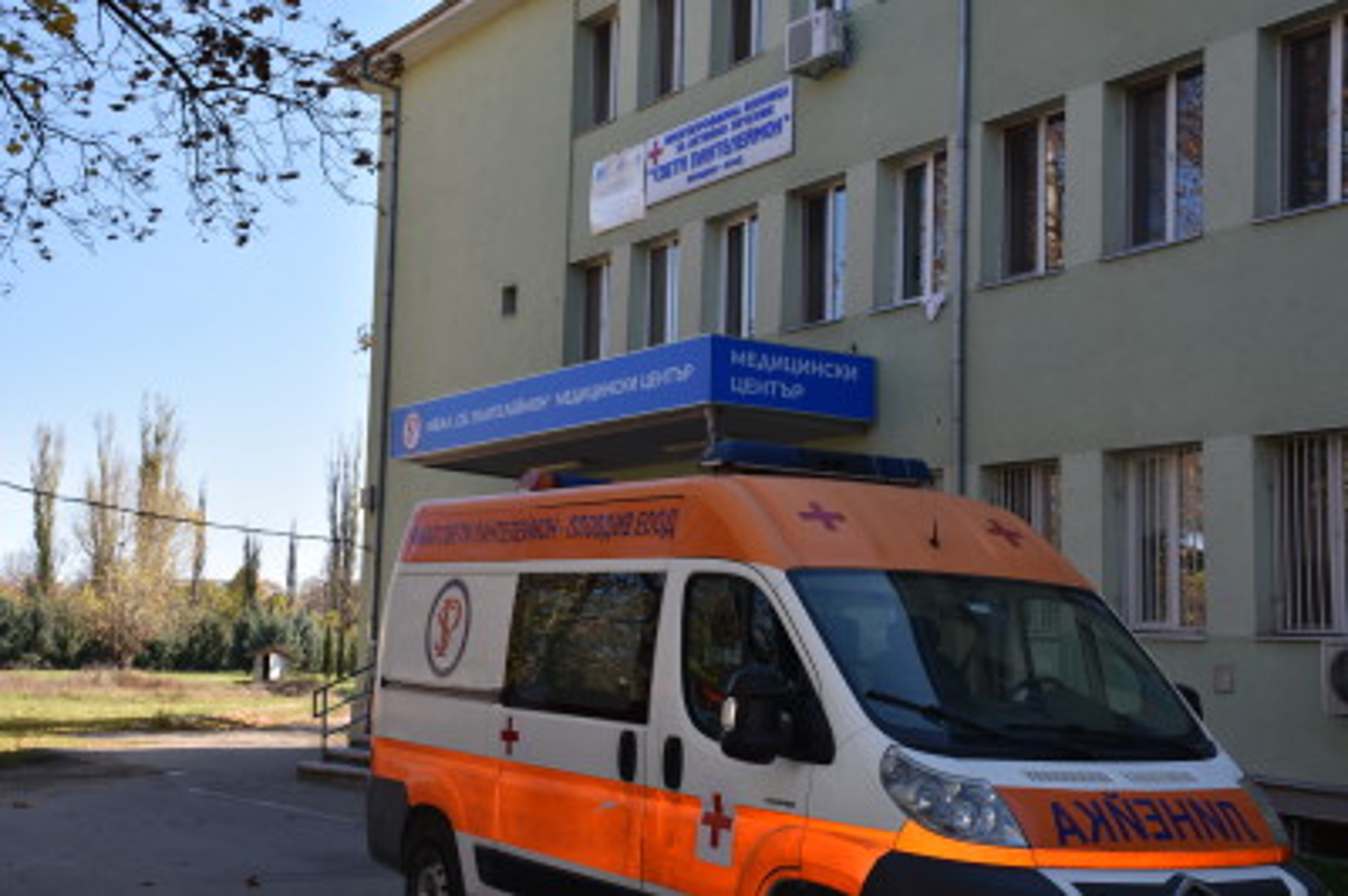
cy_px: 448
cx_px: 674
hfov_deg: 41.1
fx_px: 1796
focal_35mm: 48
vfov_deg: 28.0
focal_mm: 32
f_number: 6.3
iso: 100
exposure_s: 1/250
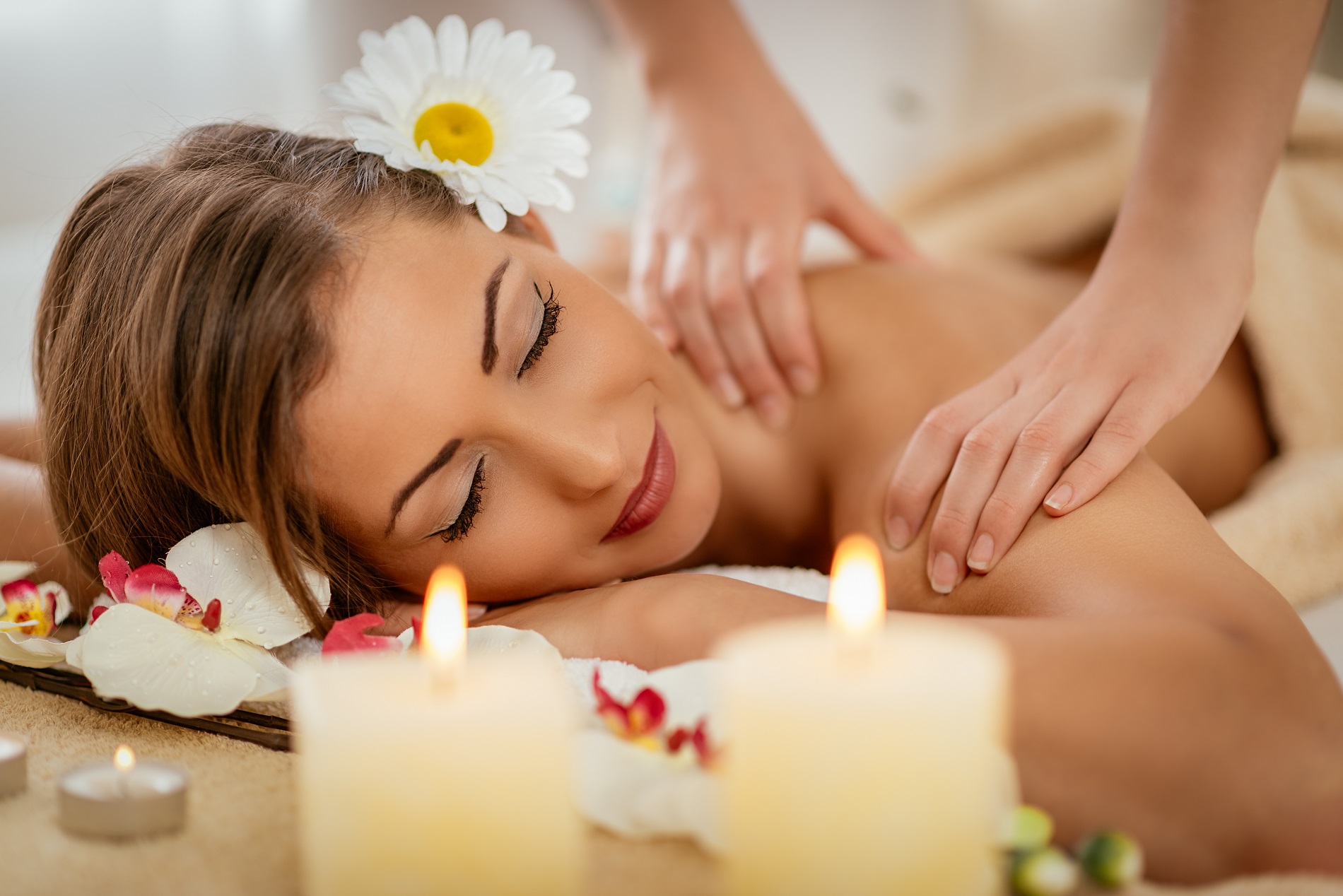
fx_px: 3172
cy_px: 448
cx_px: 672
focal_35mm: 85
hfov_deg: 23.9
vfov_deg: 16.1
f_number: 2
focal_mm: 85
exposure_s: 1/125
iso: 100
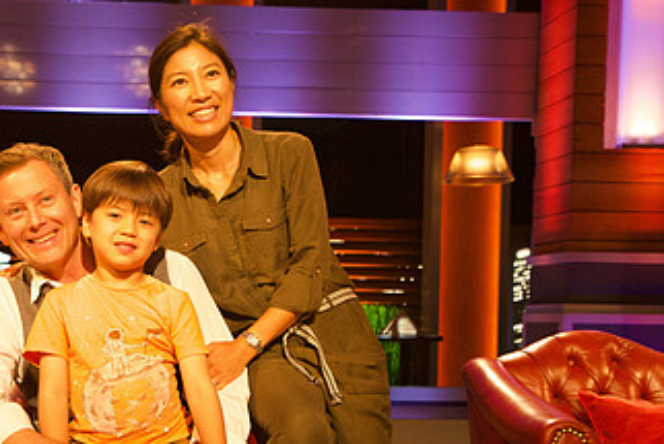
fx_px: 1162
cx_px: 151
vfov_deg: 21.4
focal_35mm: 63
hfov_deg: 31.2
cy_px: 346
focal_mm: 35
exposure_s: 1/60
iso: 2000
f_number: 4
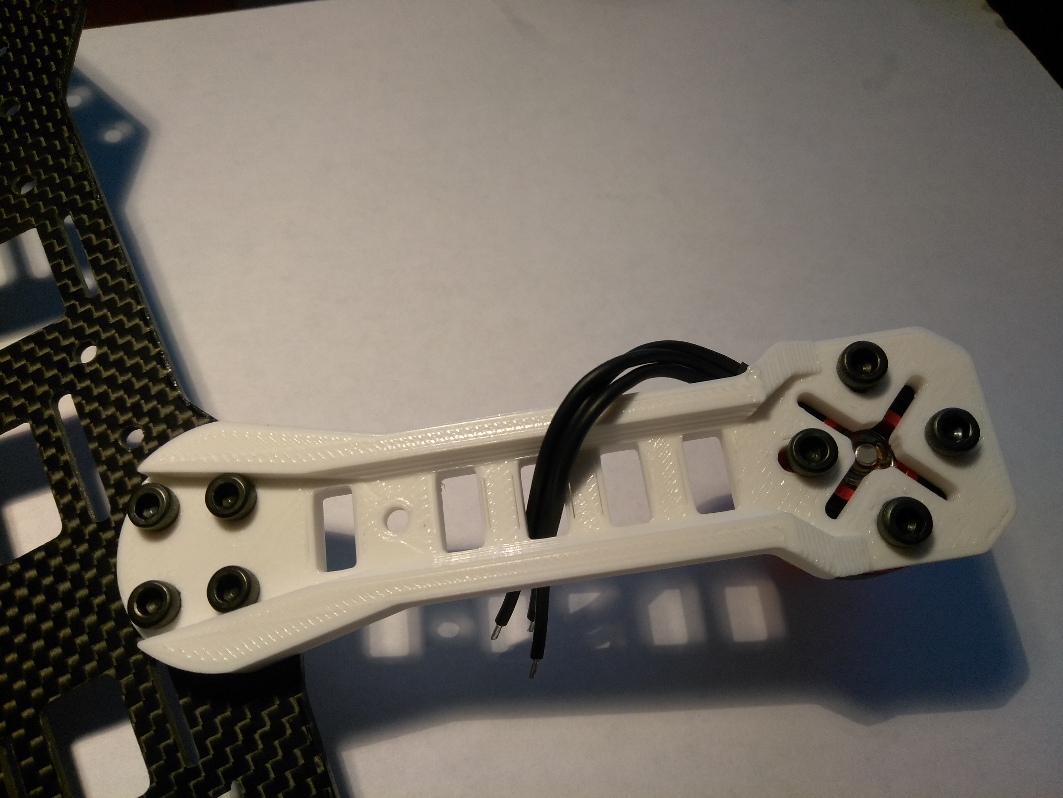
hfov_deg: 81.7
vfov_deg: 66.0
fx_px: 614
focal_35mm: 20
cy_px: 399
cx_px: 532
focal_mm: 3.46
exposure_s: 1/60
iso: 128
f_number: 2.2
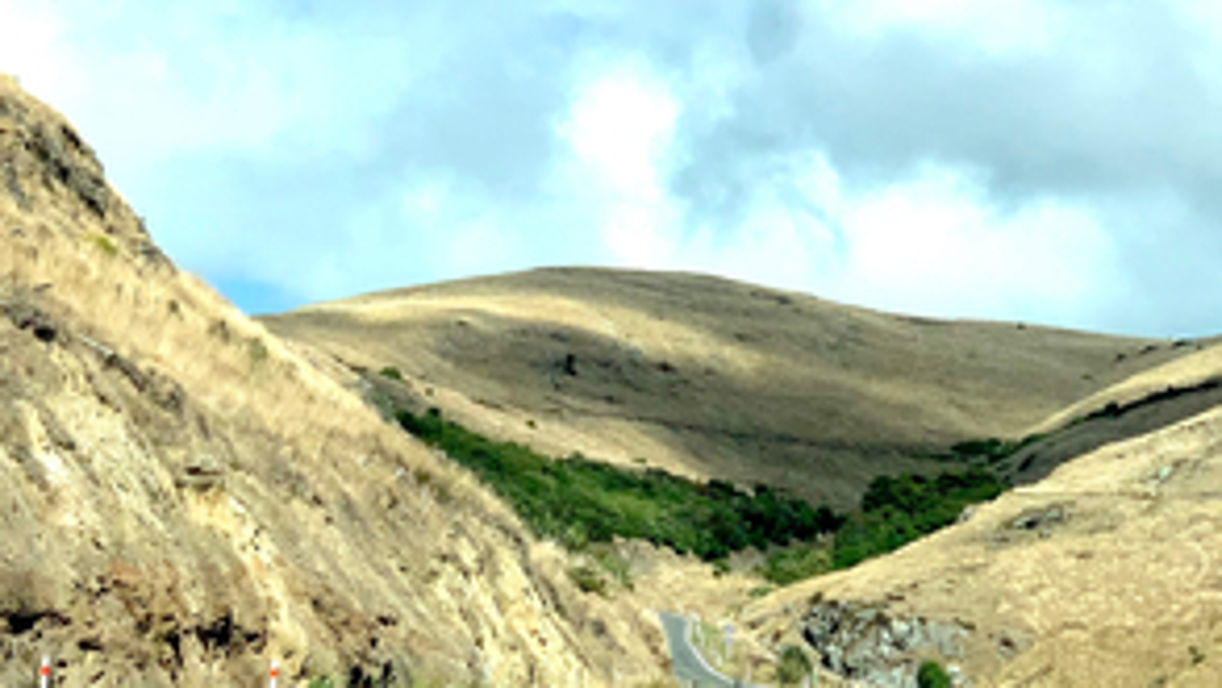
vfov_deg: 10.4
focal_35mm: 116
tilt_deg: +2.5
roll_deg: -2.0
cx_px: 467
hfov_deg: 18.4
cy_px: 588
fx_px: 3760
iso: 16
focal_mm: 6
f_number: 2.4
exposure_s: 1/1295
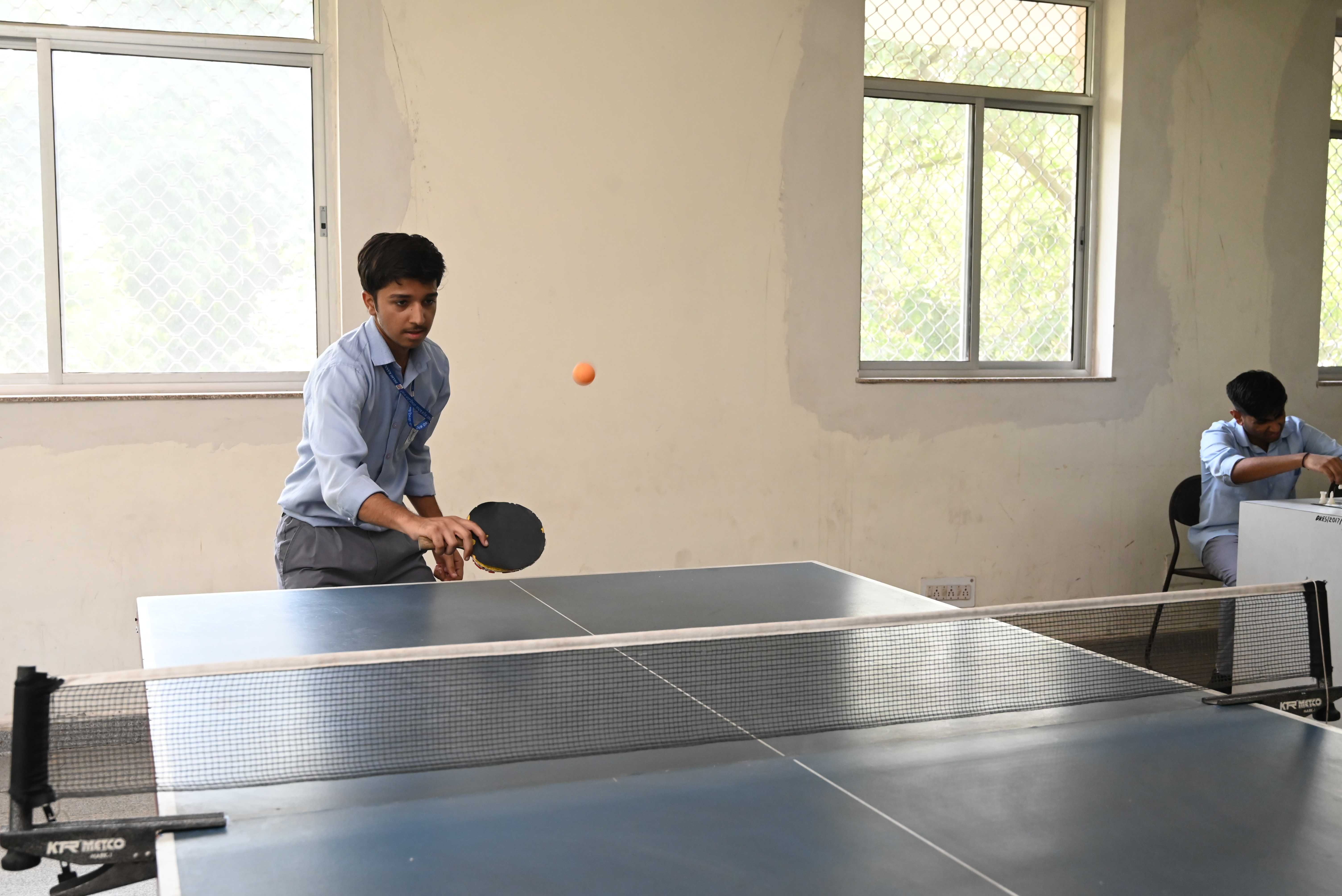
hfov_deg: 51.9
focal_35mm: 37
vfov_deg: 36.0
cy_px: 448
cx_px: 671
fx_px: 1380
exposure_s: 1/200
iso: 2500
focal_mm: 37
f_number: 5.6
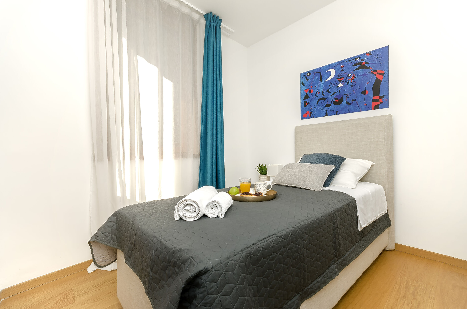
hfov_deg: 100.5
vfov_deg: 77.1
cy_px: 154
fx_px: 194
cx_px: 234
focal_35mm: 15
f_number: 8
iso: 200
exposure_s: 1/200
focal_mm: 10
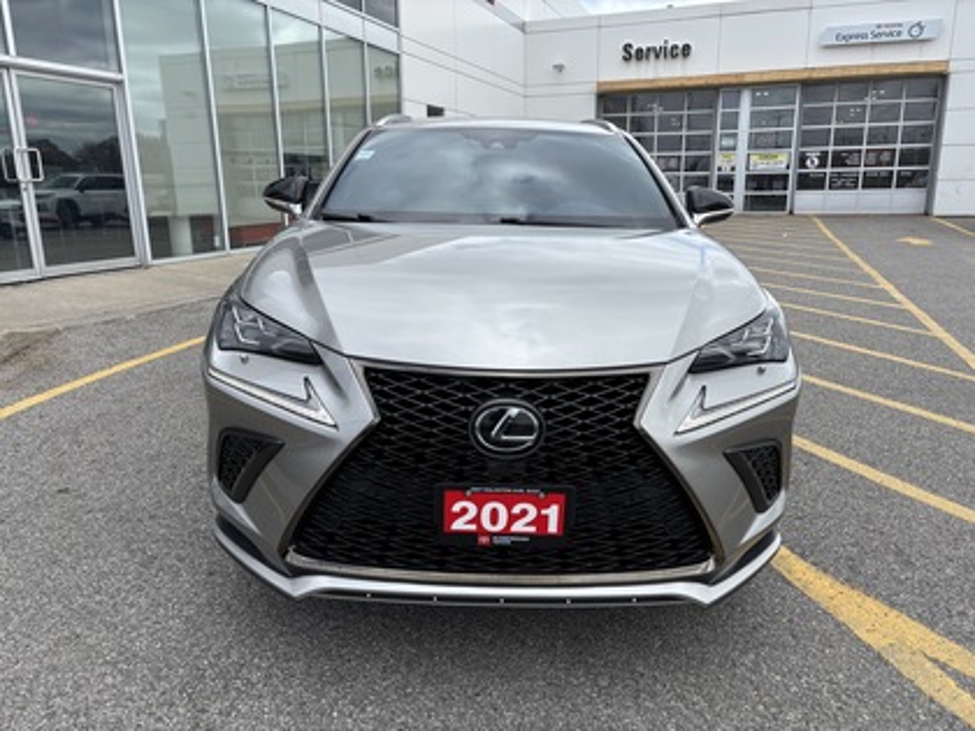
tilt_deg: -14.2
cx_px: 488
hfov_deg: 67.3
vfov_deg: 53.1
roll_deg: +0.5
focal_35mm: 26
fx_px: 732
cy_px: 366
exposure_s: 1/2639
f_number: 1.6
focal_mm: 5.96
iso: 50
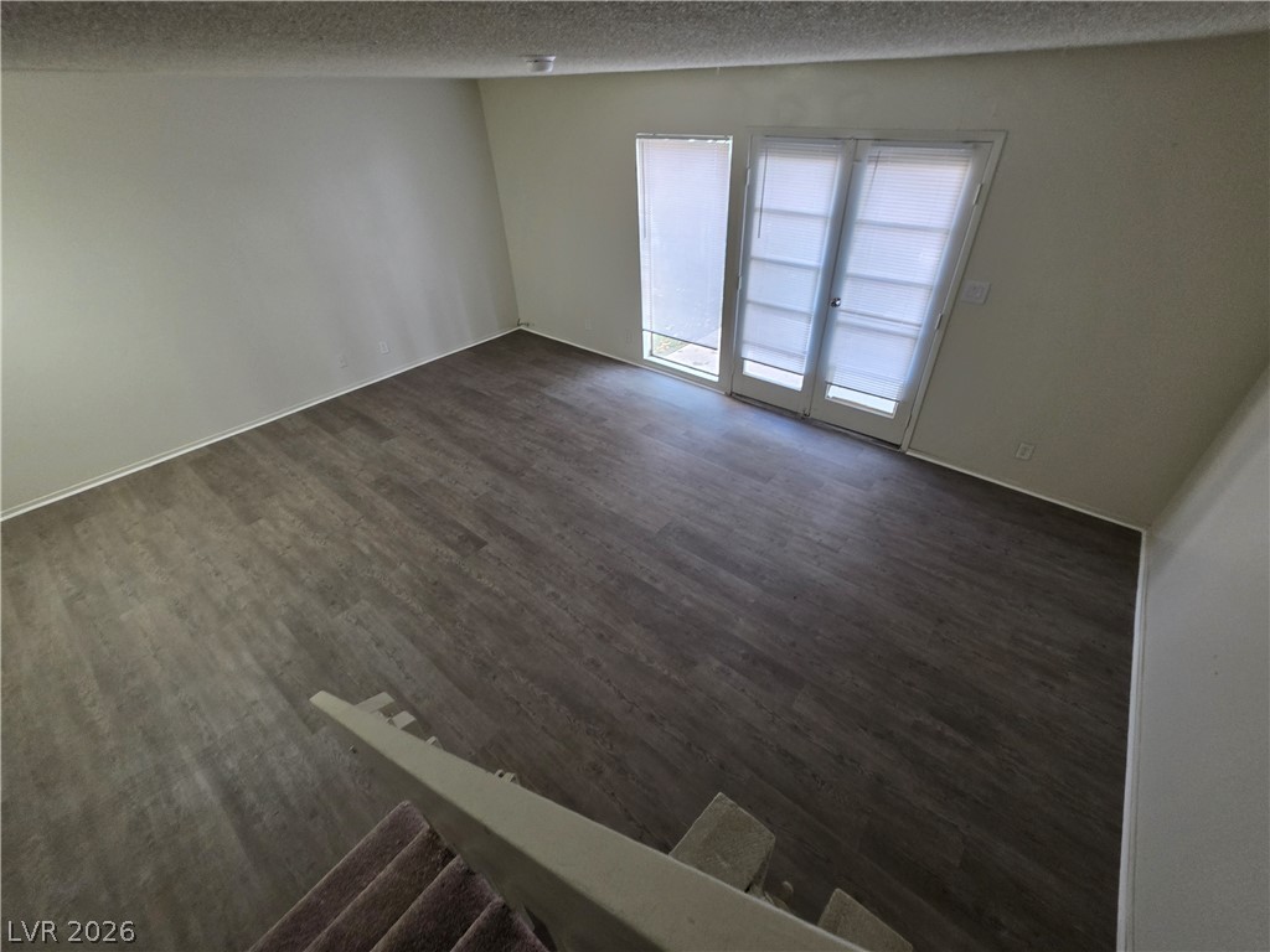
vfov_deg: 89.9
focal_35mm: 13
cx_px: 635
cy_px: 476
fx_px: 477
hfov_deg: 106.2
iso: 320
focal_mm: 2.2
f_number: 1.9
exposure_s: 1/60
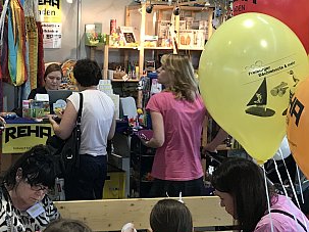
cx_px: 78
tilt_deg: -6.1
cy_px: 127
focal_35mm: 74
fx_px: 660
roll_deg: -1.8
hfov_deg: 26.0
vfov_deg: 19.9
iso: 40
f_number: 1.8
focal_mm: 3.99
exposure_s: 1/20
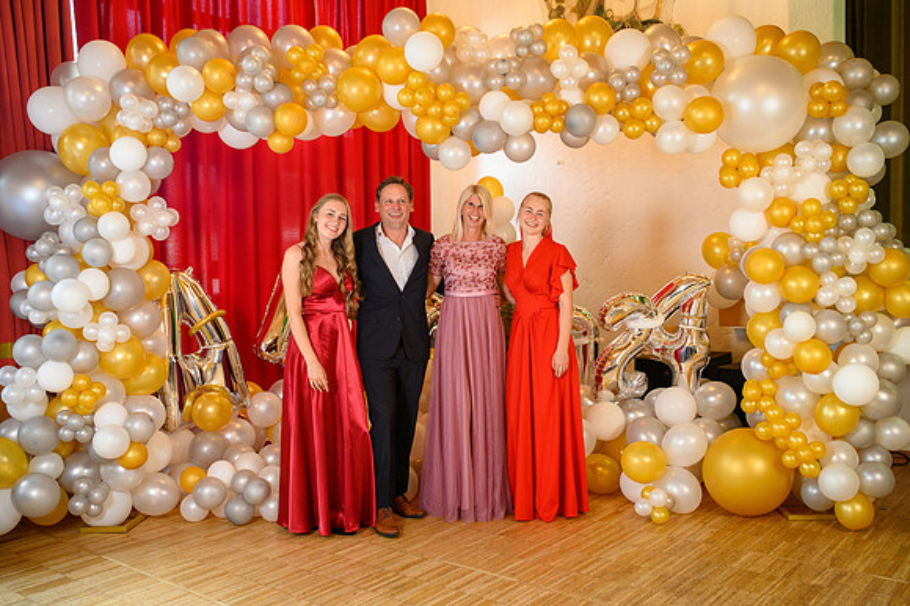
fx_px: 884
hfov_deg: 54.5
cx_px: 455
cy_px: 303
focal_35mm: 35
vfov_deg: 37.8
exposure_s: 1/100
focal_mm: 35
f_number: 3.5
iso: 1250
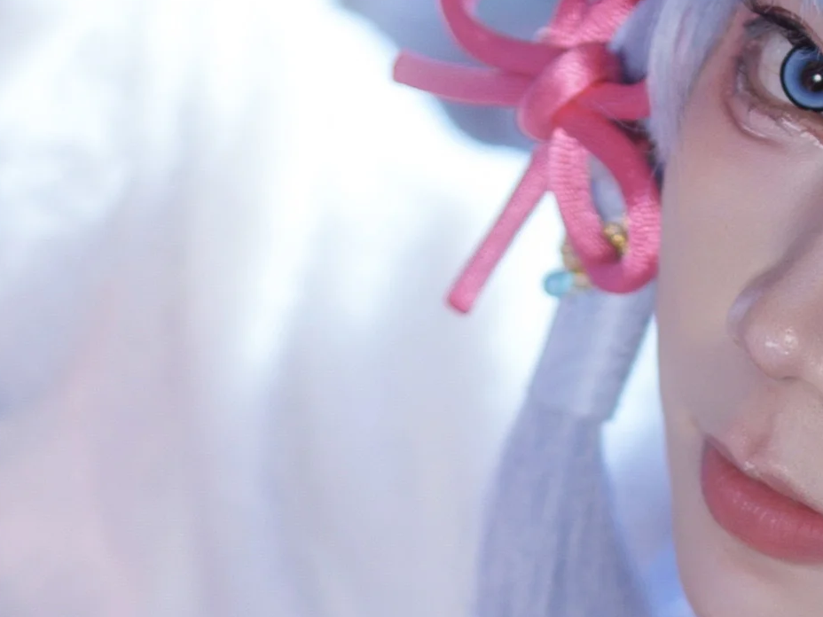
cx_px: 696
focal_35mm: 363
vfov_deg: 4.1
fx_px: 8630
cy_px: 1107
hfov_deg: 5.5
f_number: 1.4
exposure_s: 1/320
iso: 200
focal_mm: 50
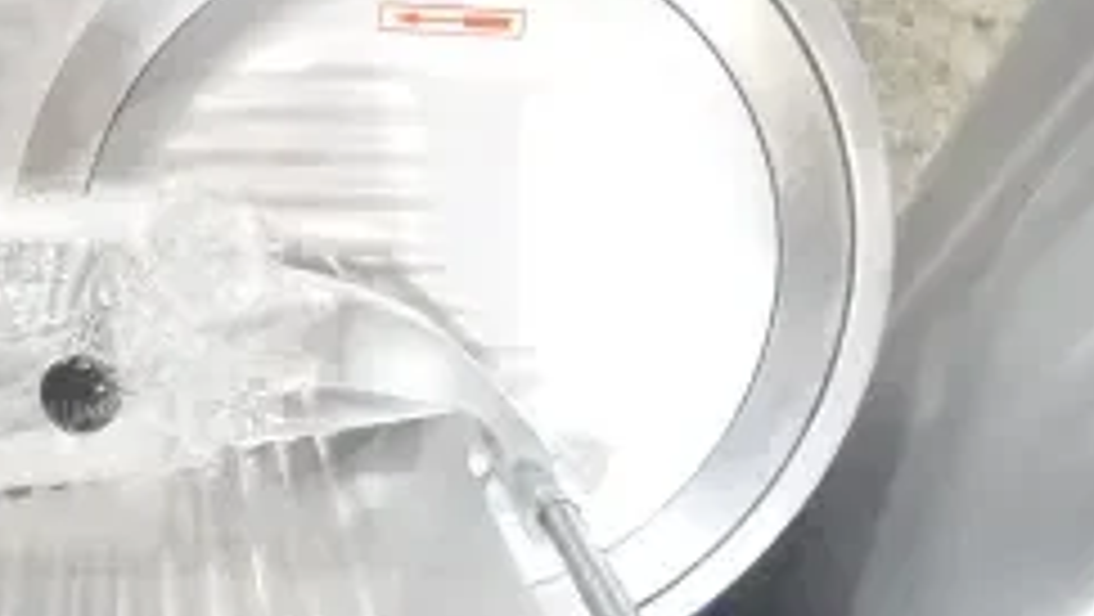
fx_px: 2061
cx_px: 126
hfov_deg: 28.7
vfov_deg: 17.0
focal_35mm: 71
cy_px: 434
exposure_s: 1/100
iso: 1600
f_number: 5
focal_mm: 18
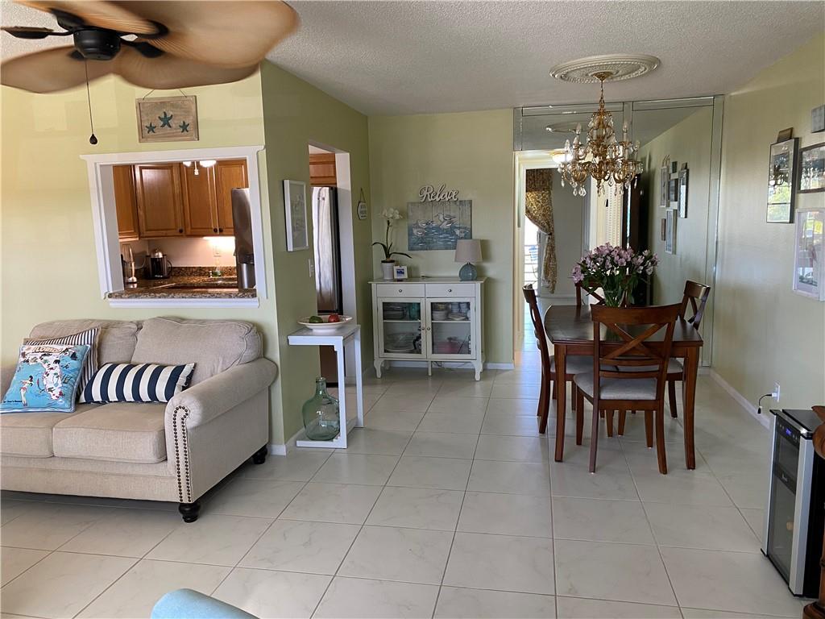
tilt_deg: -9.6
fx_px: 620
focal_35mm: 26
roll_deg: +1.8
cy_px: 310
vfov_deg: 53.1
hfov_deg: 67.3
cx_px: 412
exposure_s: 1/60
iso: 80
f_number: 1.8
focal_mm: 4.25
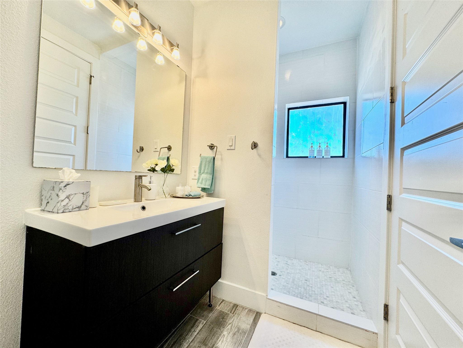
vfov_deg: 85.7
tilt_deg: +1.0
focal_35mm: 14
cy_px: 174
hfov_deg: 102.1
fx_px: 187
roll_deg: -2.9
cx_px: 232
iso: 64
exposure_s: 1/120
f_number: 2.2
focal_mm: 2.22
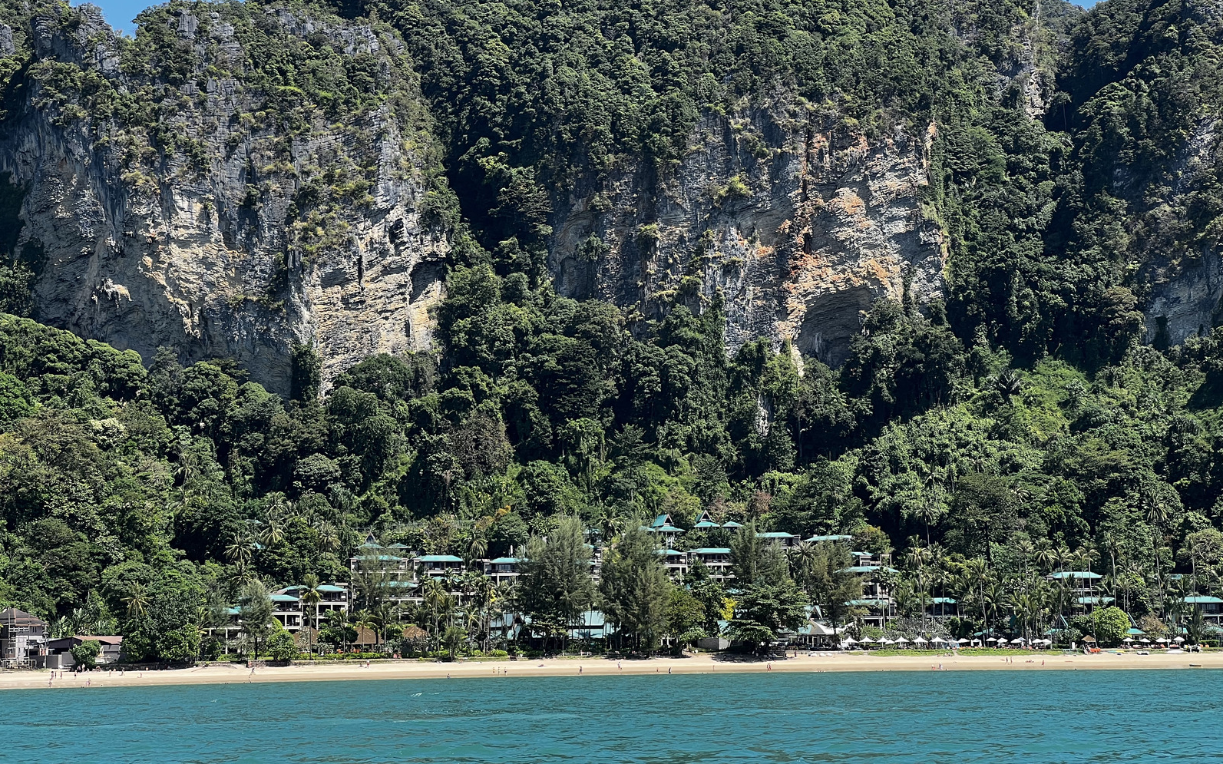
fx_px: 2733
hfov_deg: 25.2
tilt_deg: +6.3
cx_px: 612
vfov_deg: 15.9
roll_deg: +0.8
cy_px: 304
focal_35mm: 82
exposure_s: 1/325
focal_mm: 9
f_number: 2.8
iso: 32
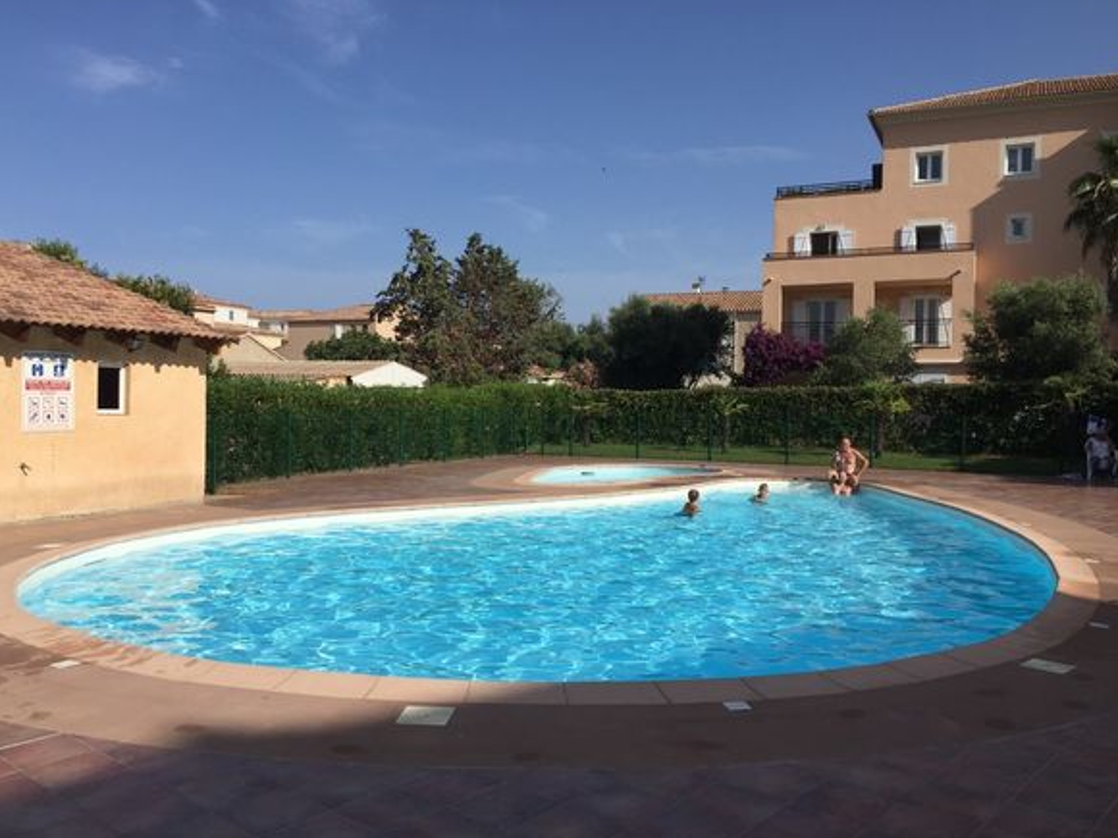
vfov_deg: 46.8
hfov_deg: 60.0
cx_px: 546
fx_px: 969
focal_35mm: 30
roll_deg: -1.0
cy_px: 416
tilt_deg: -1.0
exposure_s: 1/3049
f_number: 2.2
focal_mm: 4.15
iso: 32
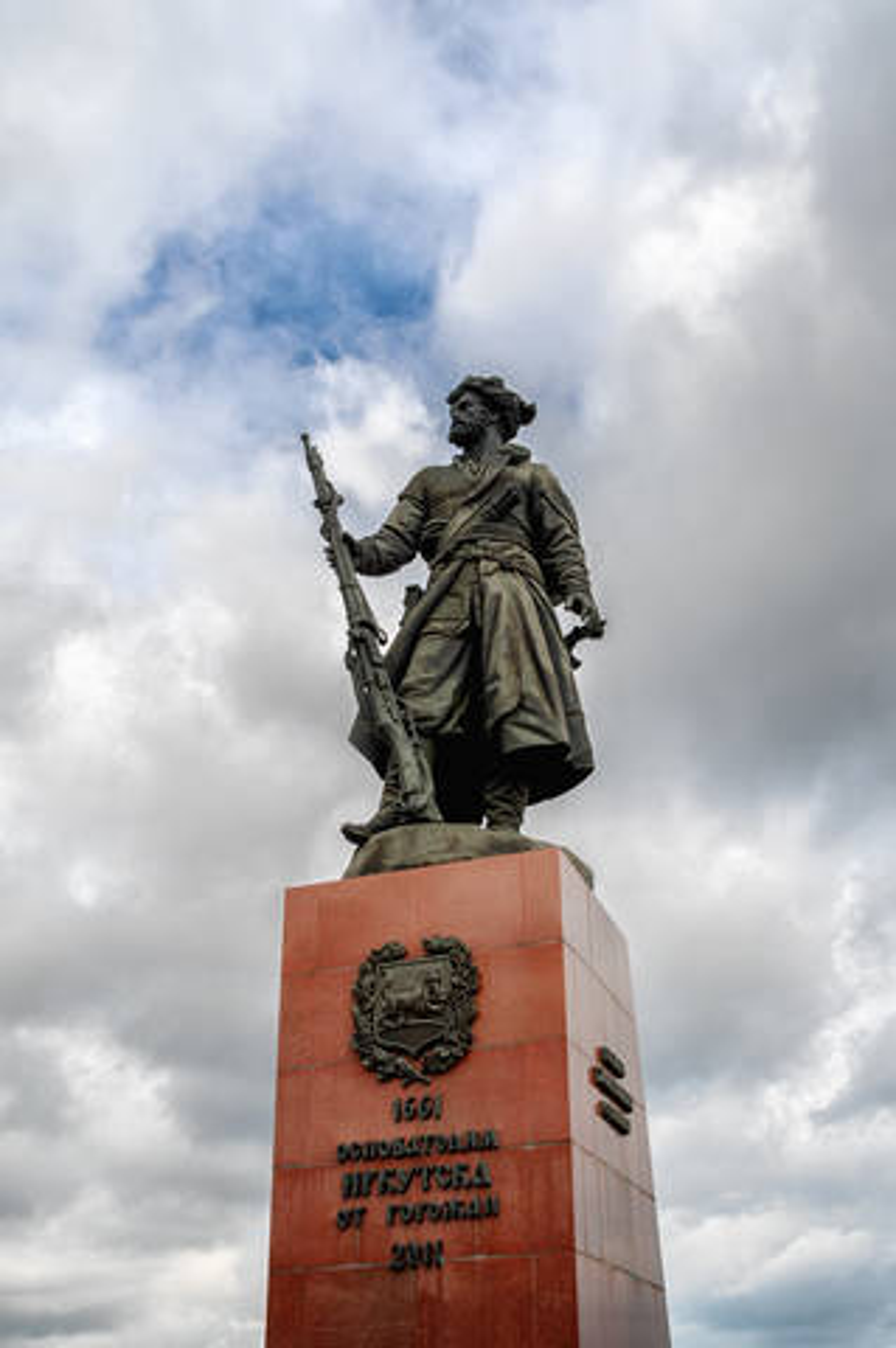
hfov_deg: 36.8
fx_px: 1347
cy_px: 674
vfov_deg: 53.2
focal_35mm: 36
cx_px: 448
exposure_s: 1/200
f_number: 8
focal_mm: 24
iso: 100
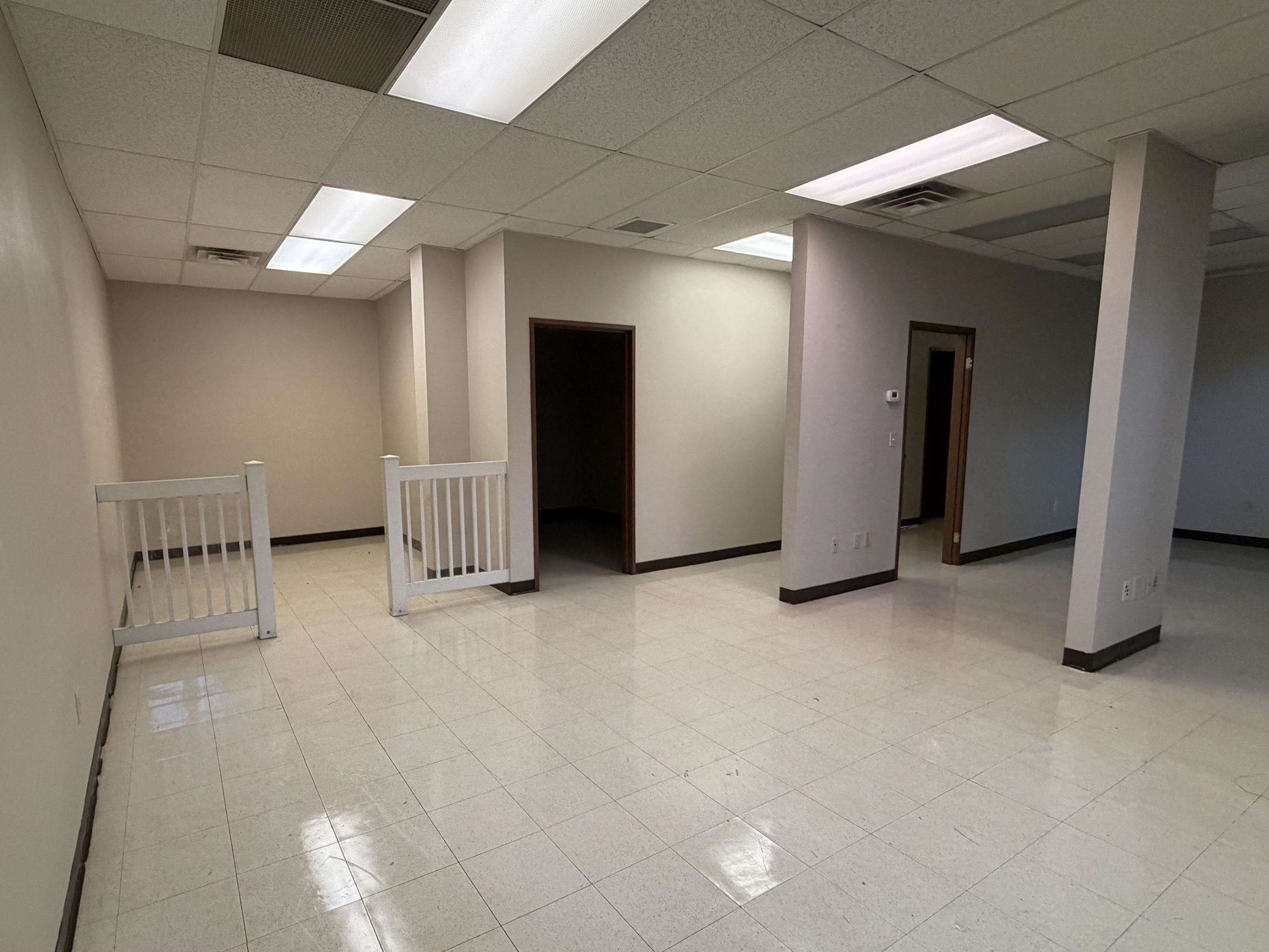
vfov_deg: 71.5
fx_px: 660
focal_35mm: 18
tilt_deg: -7.6
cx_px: 567
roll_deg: +1.8
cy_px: 505
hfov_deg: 87.4
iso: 320
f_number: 2.2
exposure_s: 1/120
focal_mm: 2.22
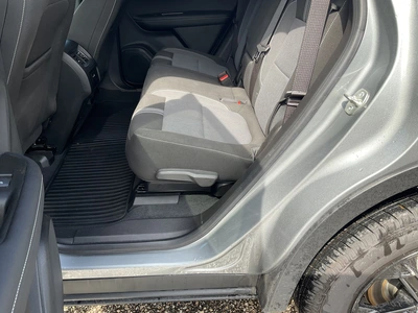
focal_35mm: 29
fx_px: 350
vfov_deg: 48.2
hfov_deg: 61.7
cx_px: 209
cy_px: 156
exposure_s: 1/167
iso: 20
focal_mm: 3
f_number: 1.8
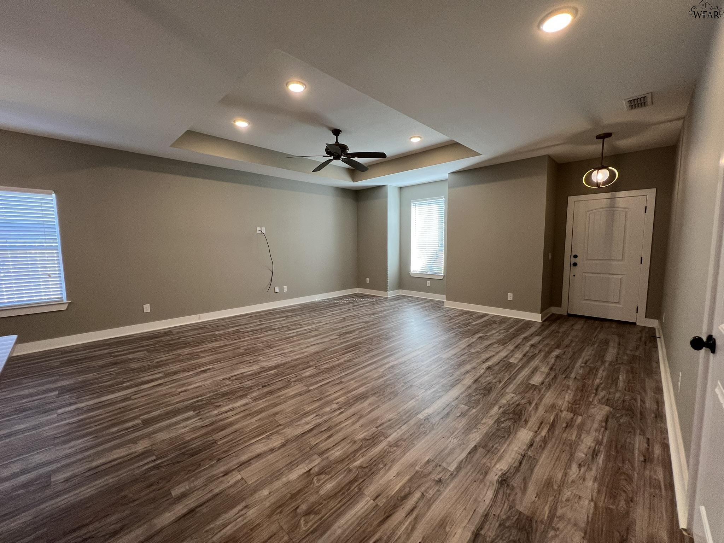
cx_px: 362
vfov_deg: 89.9
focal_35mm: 13
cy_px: 272
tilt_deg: -5.5
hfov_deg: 106.2
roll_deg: +0.7
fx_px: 272
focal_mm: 1.57
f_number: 1.8
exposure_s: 1/120
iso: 160
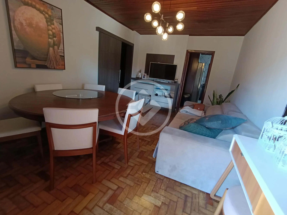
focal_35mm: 16
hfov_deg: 94.5
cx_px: 144
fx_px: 133
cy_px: 108
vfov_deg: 78.1
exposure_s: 1/30
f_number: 2.2
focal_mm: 1.65
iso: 320
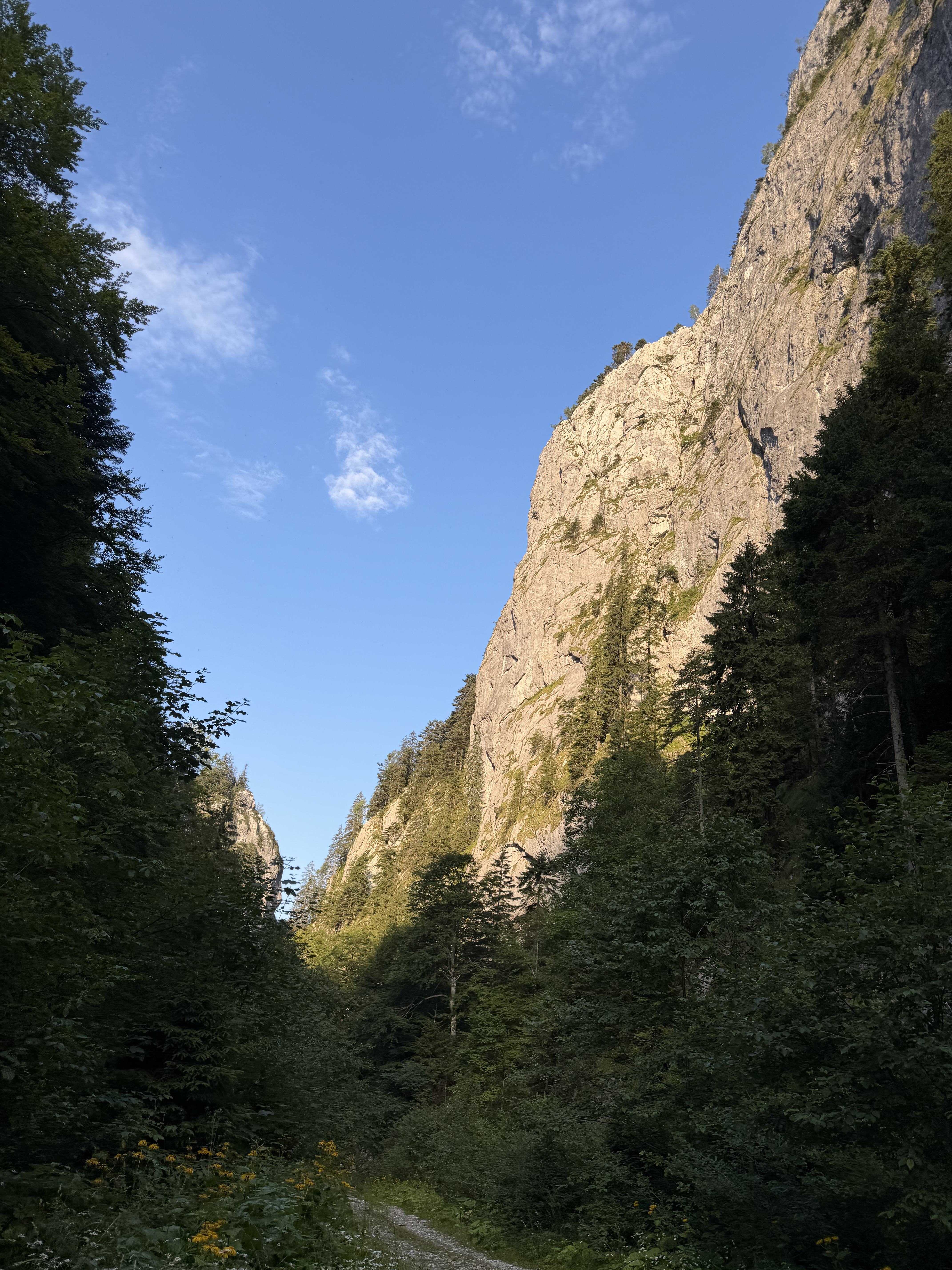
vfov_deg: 71.6
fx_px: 880
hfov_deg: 56.8
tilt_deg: +27.9
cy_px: 635
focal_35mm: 24
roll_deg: -9.9
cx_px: 476
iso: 80
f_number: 1.78
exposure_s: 1/1689
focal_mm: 6.76
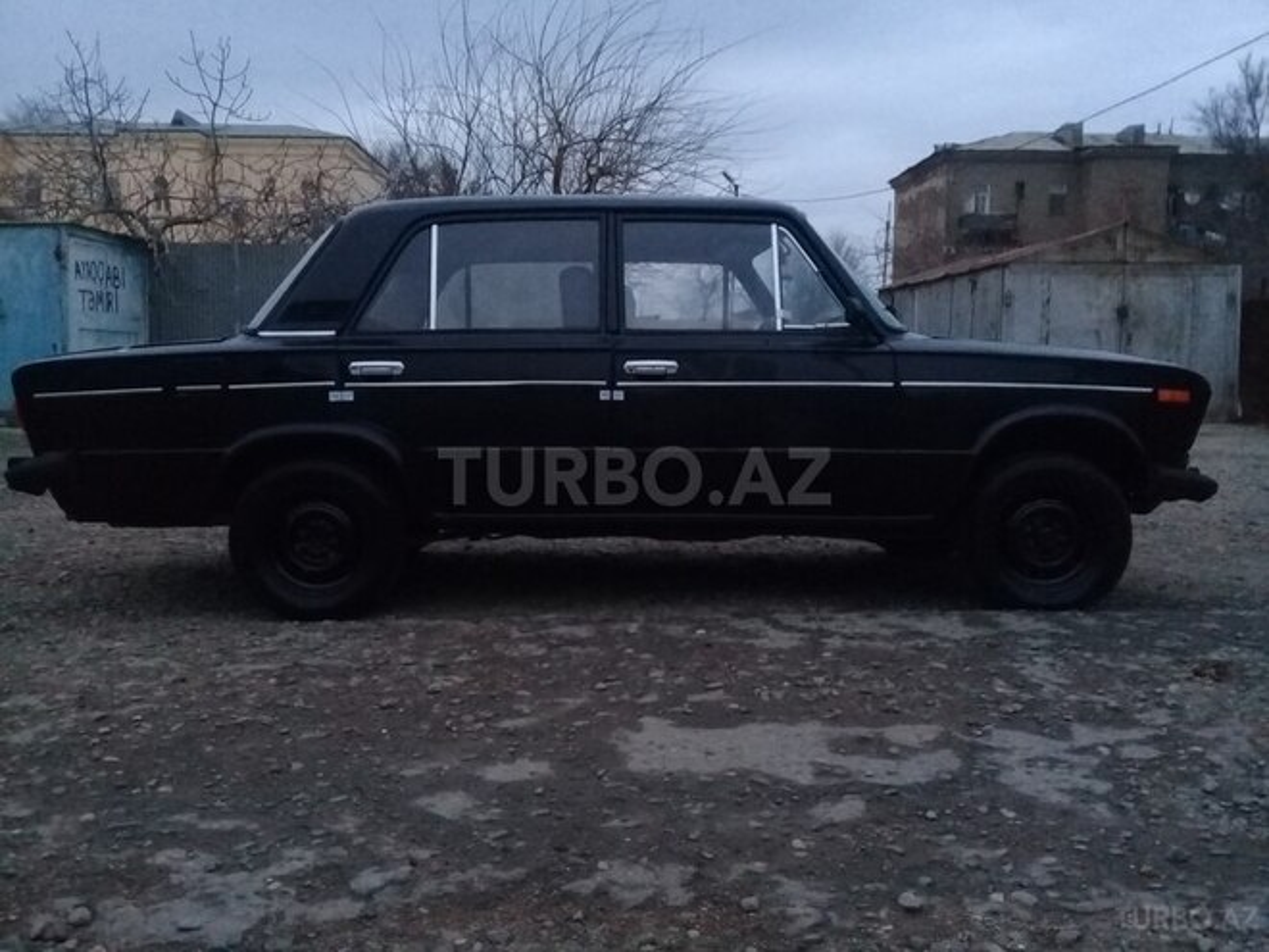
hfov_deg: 58.4
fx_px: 1136
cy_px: 476
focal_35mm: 31
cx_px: 634
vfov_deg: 45.4
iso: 400
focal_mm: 3.3
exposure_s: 1/17
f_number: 2.2
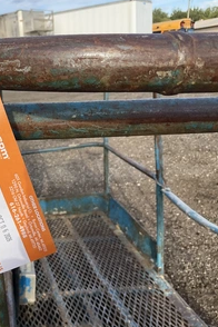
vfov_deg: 47.4
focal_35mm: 41
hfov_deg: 30.5
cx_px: 3
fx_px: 372
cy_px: 162
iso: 25
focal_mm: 3
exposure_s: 1/1121
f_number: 1.8
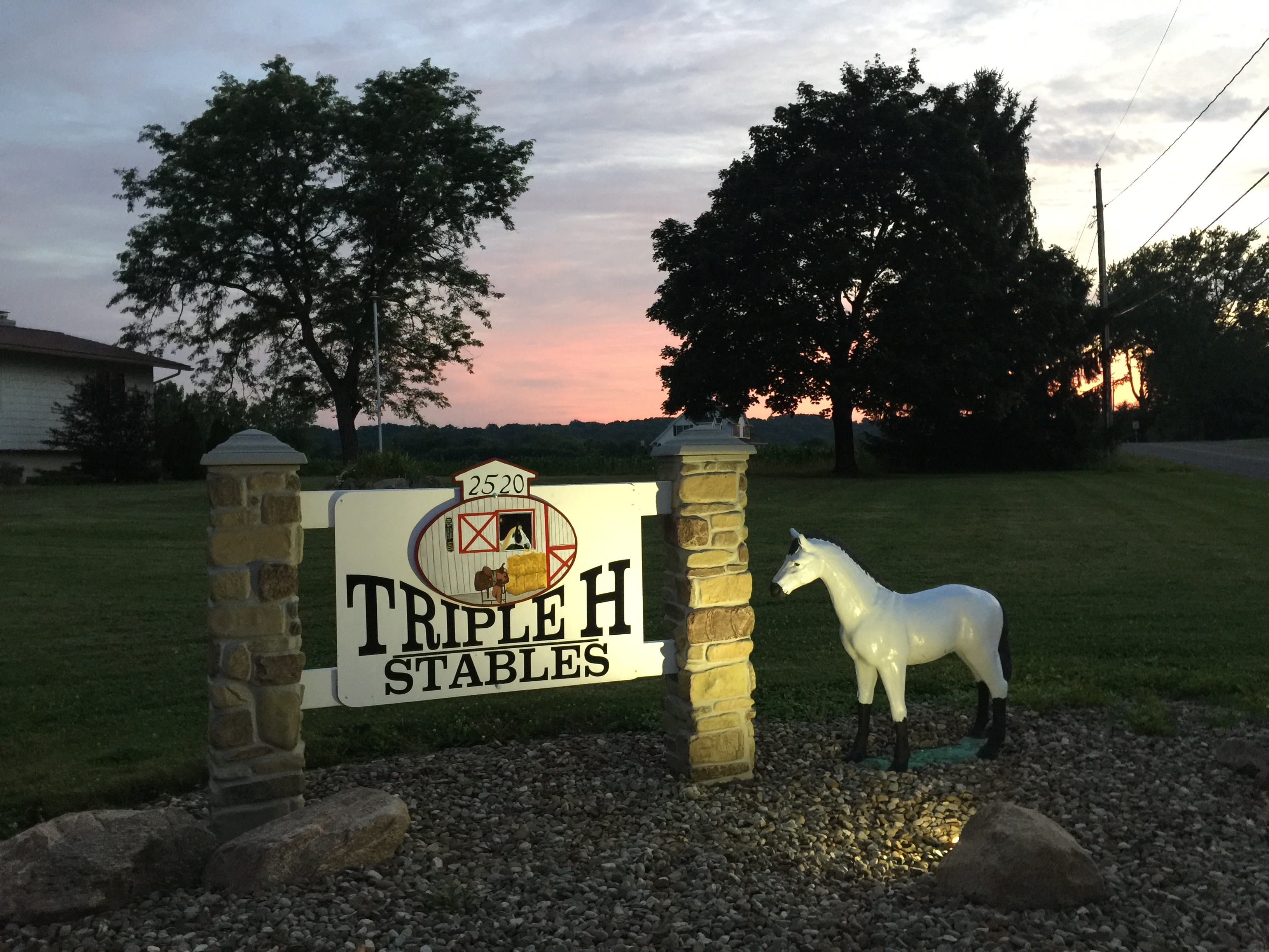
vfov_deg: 48.2
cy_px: 476
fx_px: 1063
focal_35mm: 29
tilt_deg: +1.4
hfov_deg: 61.7
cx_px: 634
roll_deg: +0.6
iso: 100
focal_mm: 4.15
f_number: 2.2
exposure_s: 1/15
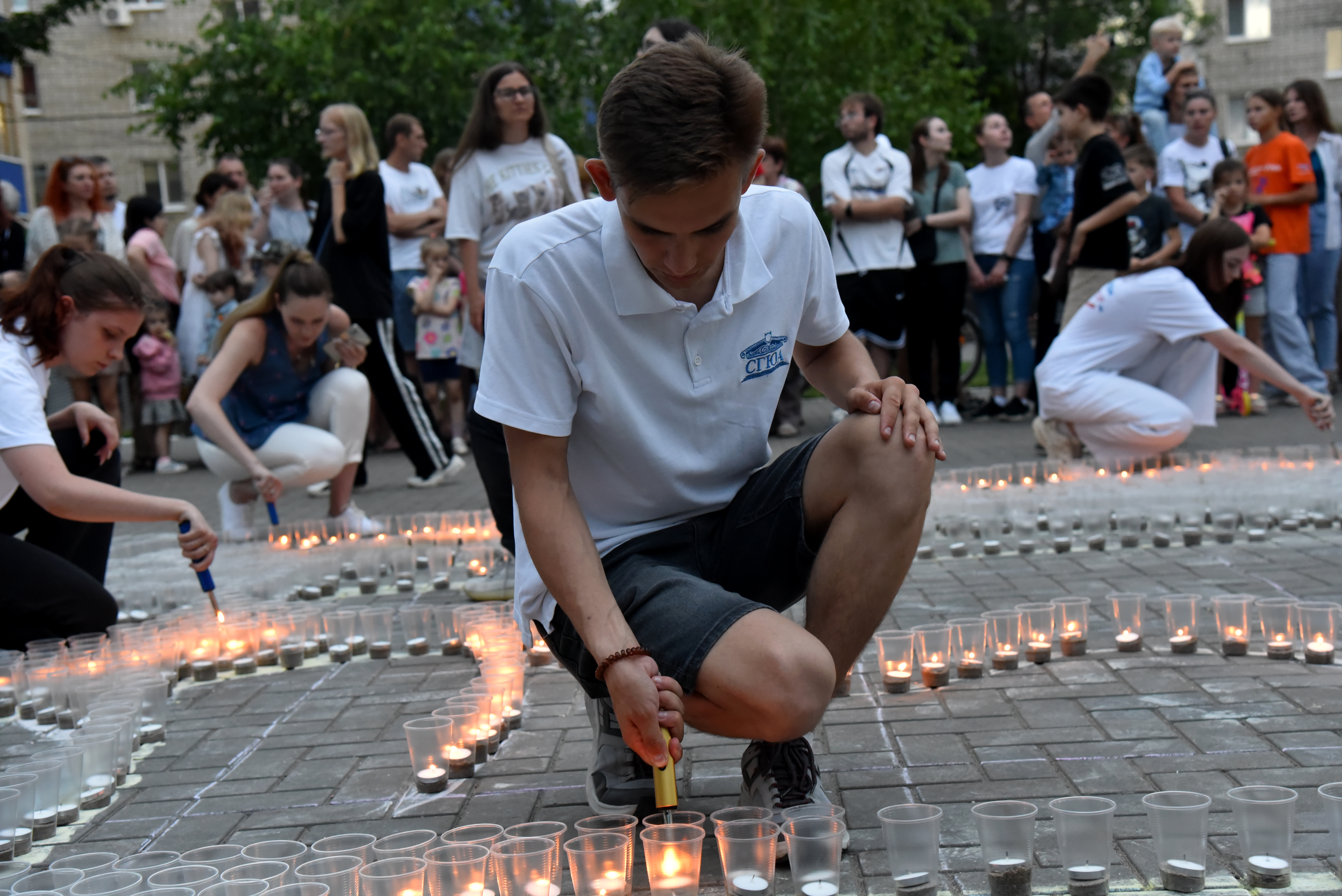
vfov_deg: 26.0
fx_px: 1939
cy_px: 448
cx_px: 671
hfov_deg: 38.2
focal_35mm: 52
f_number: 5.6
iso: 4000
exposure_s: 1/125
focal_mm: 52
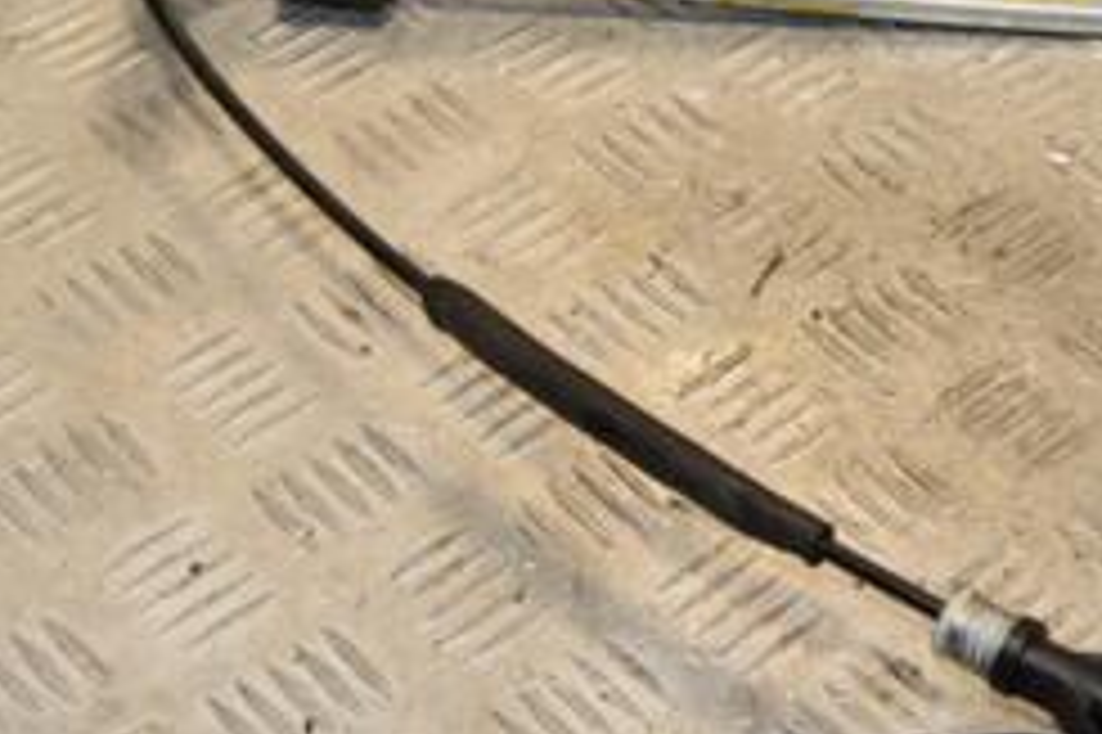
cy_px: 495
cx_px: 1057
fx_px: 3151
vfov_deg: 13.3
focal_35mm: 103
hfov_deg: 19.4
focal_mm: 28
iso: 800
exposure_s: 1/200
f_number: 8
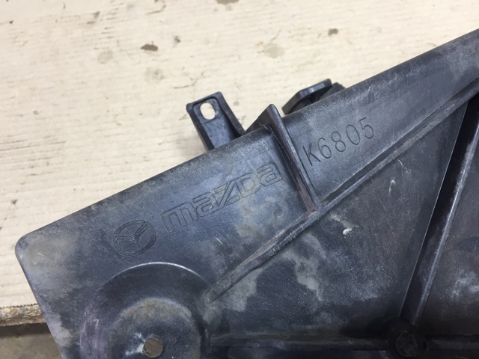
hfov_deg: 61.7
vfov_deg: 48.2
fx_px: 401
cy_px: 180
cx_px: 240
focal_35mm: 29
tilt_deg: -55.1
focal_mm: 4.15
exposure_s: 1/33
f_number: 2.2
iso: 100
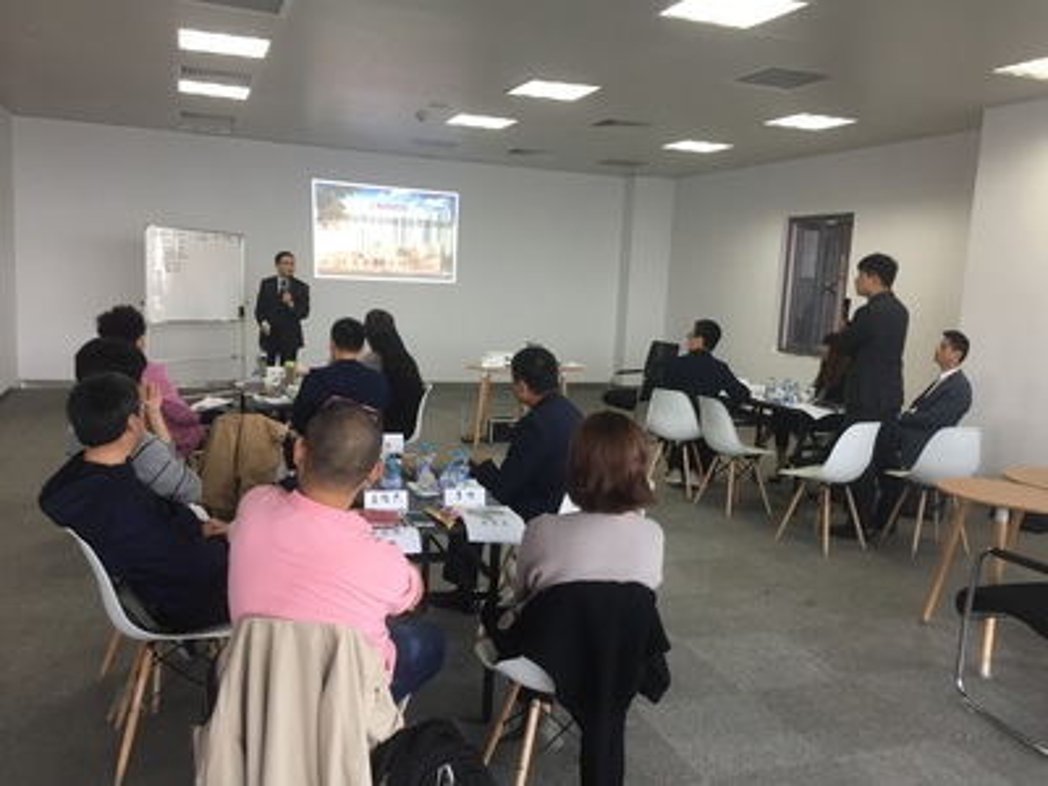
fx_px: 878
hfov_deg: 61.7
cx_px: 524
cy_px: 393
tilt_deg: -8.3
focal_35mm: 29
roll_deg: -3.6
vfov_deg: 48.2
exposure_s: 1/33
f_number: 2.2
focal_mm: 4.15
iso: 80
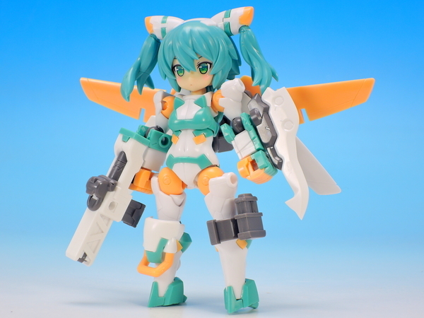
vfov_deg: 14.1
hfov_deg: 18.7
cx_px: 212
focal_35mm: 105
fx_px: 1286
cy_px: 159
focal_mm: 22.4
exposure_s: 1/2.5
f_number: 5.2
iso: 80
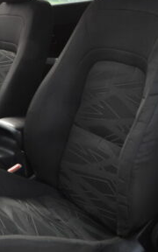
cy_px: 95
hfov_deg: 20.2
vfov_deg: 32.3
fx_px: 434
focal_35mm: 63
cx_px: 17
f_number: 2.8
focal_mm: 4.3
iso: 100
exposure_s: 1/200
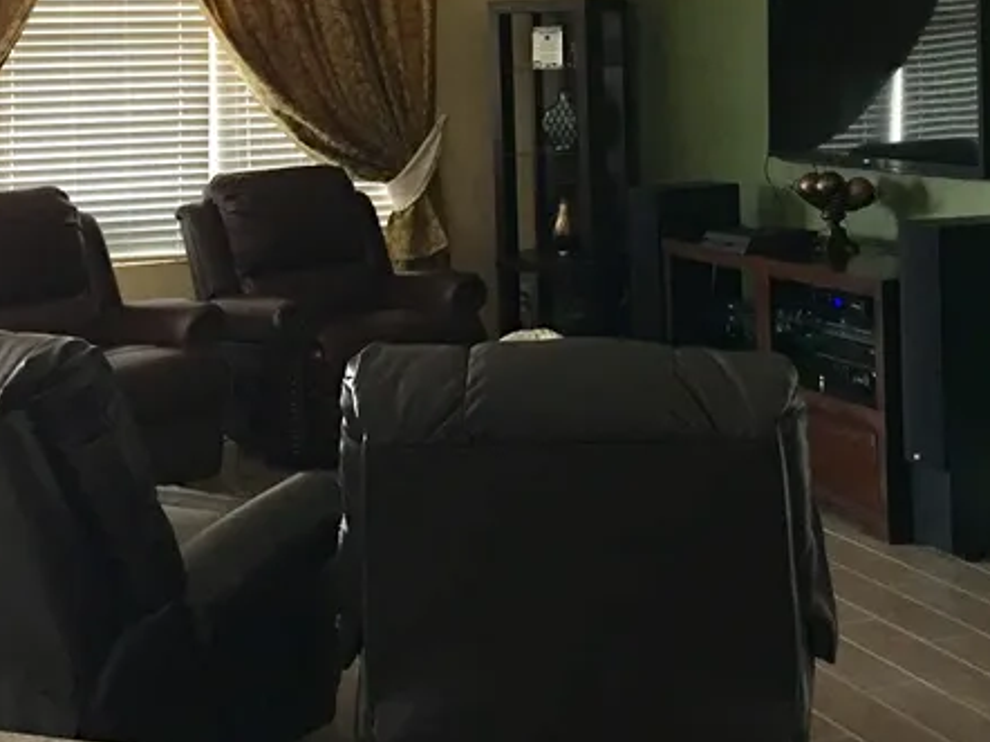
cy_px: 43
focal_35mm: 63
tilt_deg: -0.2
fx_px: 1801
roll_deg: +0.9
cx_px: 603
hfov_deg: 30.6
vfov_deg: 22.6
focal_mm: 4.2
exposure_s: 1/4
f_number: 2.2
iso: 80
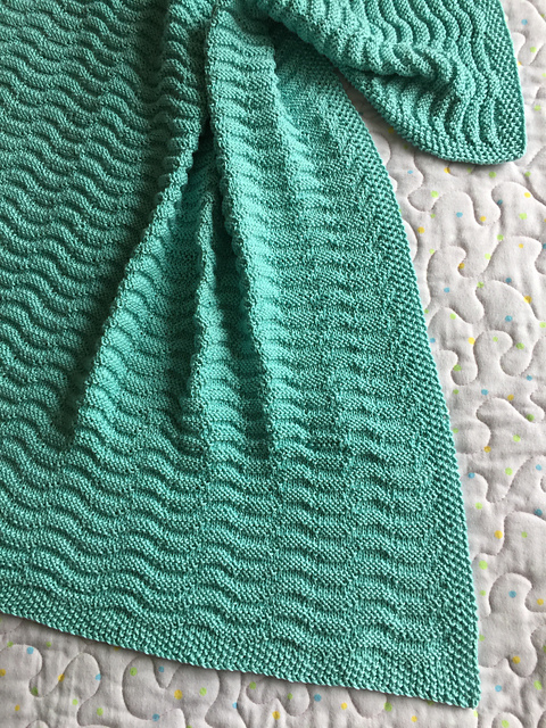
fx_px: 610
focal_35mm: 29
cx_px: 273
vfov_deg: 61.7
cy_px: 364
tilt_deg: -78.0
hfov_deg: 48.2
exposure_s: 1/15
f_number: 2.2
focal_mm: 4.15
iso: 32
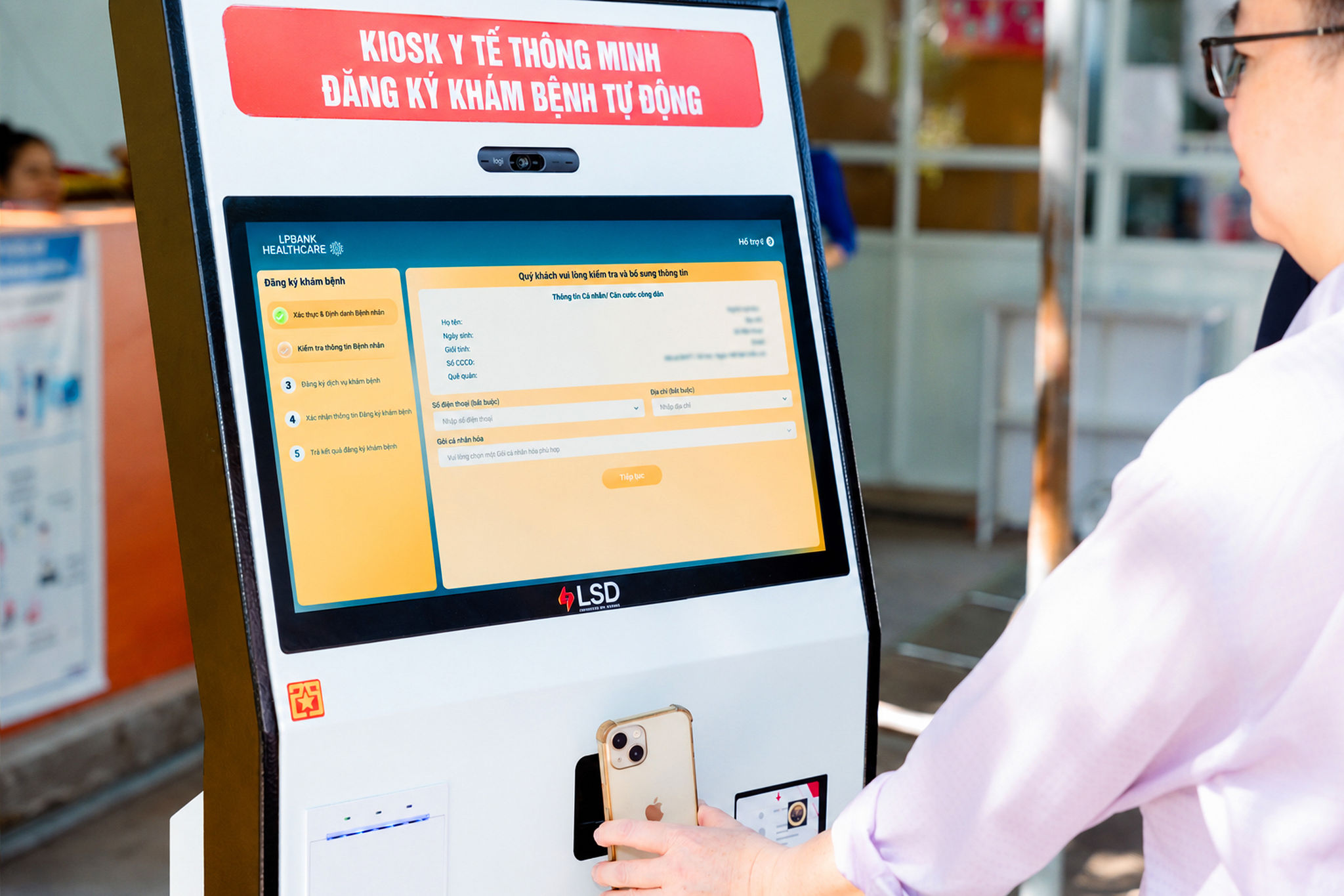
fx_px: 2333
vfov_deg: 21.7
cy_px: 448
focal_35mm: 62
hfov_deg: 32.1
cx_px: 672
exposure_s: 1/160
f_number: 4
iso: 320
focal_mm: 62.5
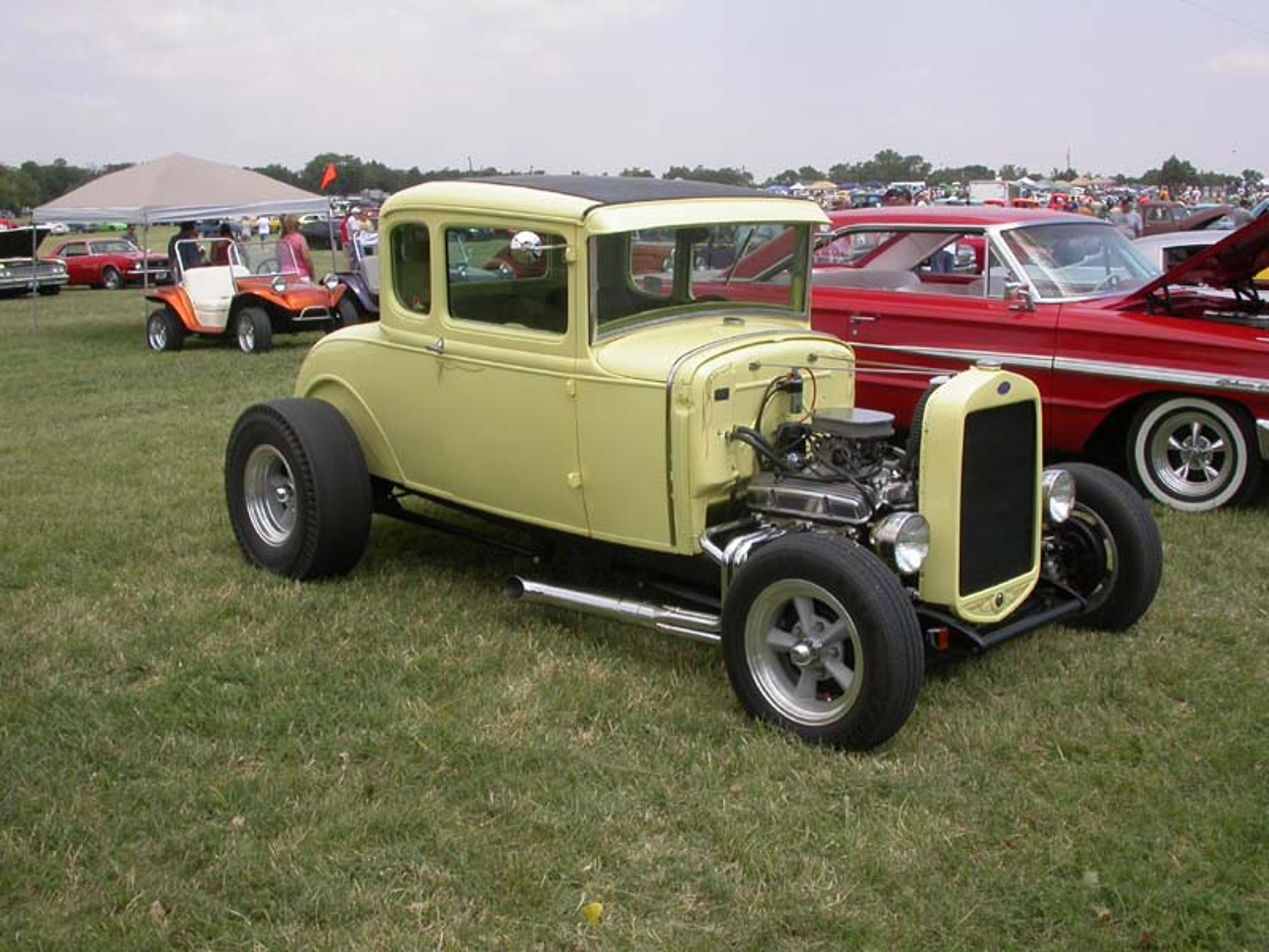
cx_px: 634
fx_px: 1393
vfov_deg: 37.7
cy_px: 476
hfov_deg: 49.0
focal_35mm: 38
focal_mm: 7.85
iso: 100
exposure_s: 1/281
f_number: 7.5
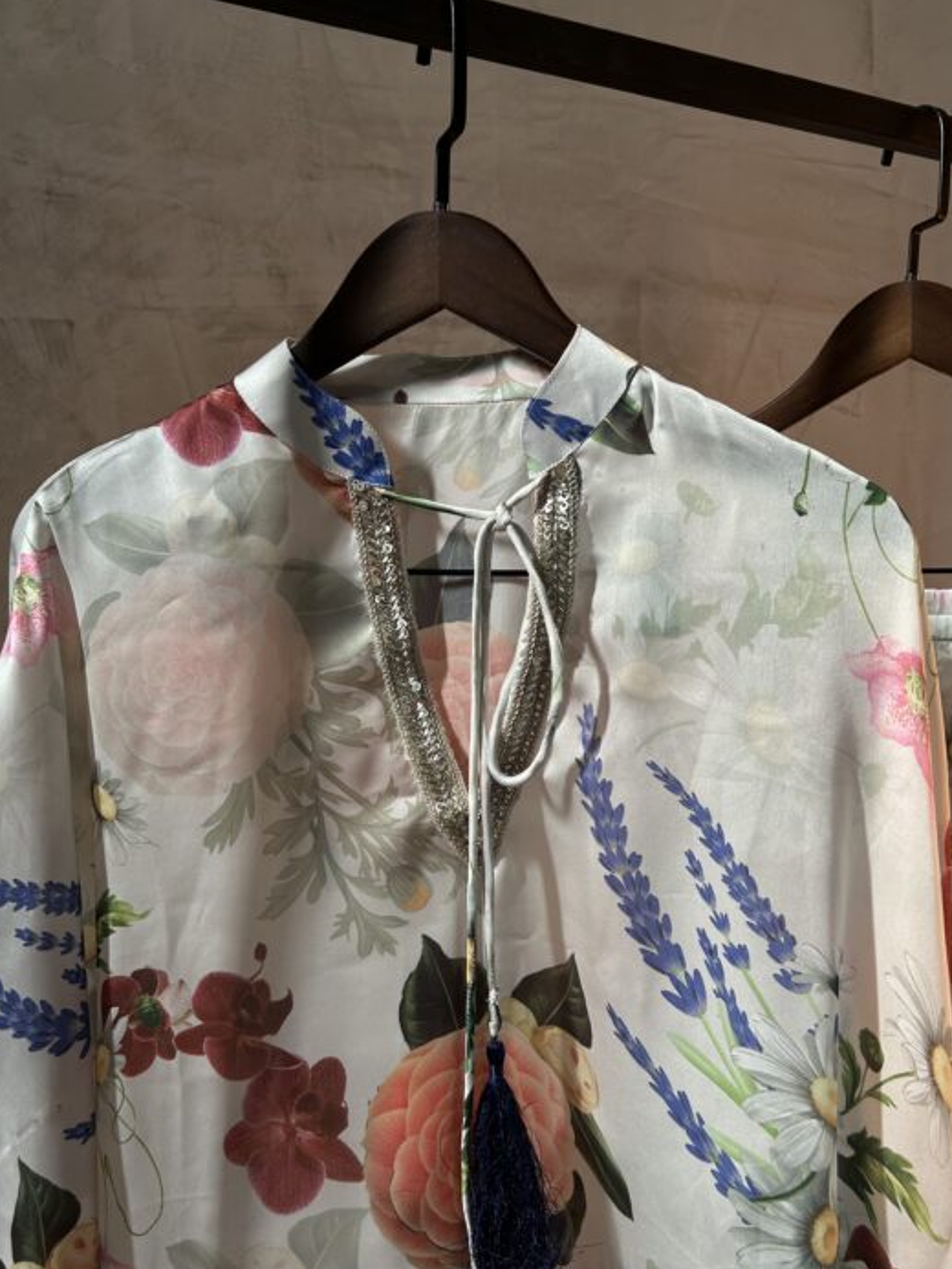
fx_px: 1100
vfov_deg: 60.0
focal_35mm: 30
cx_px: 522
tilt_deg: -3.4
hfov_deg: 46.7
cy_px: 646
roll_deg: +0.1
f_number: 1.5
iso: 50
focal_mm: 5.7
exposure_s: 1/121
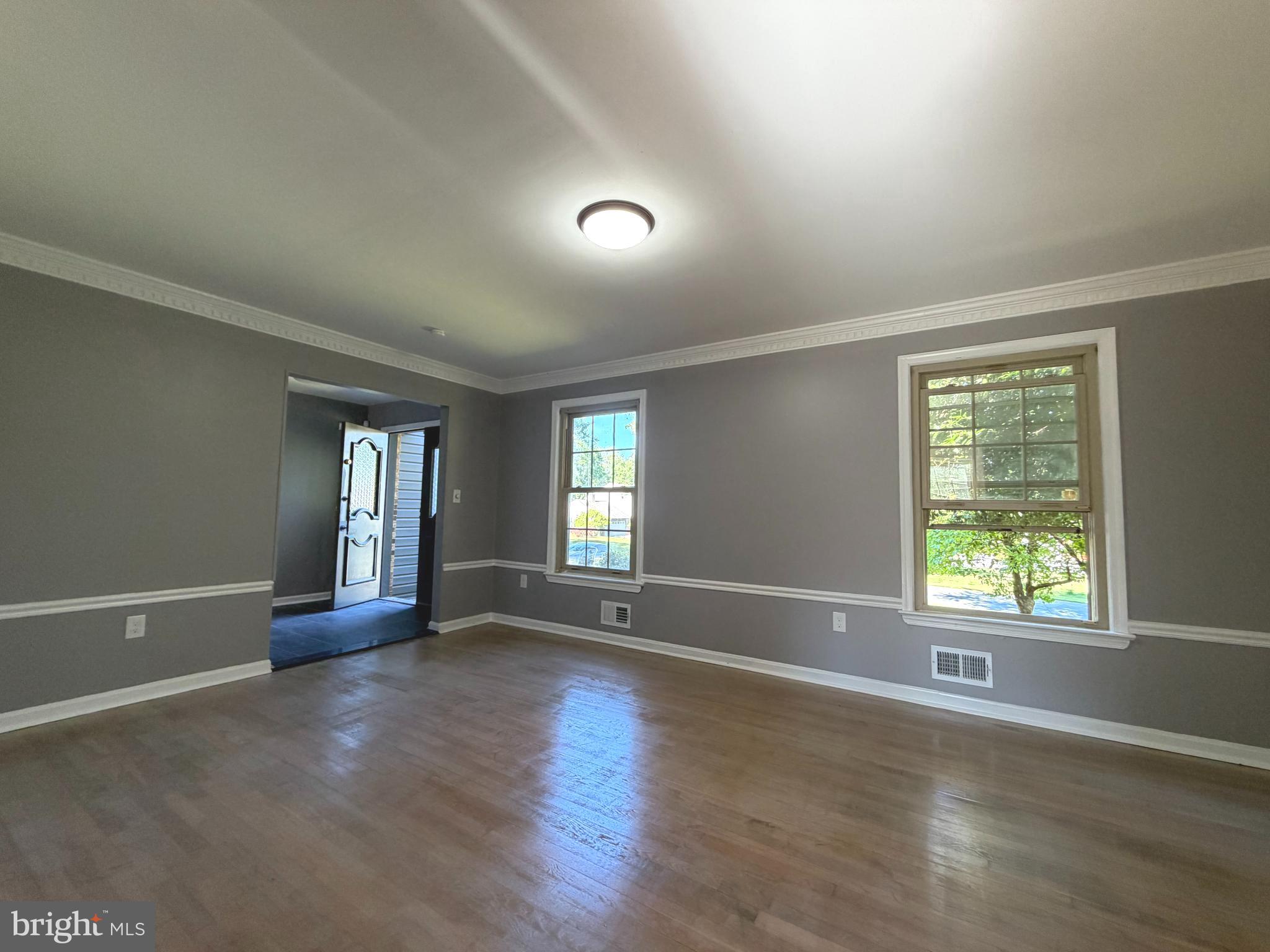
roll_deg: -1.3
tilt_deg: +2.5
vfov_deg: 85.7
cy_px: 476
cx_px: 635
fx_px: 514
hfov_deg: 102.1
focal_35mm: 14
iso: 200
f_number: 2.2
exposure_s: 1/60
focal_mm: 2.22
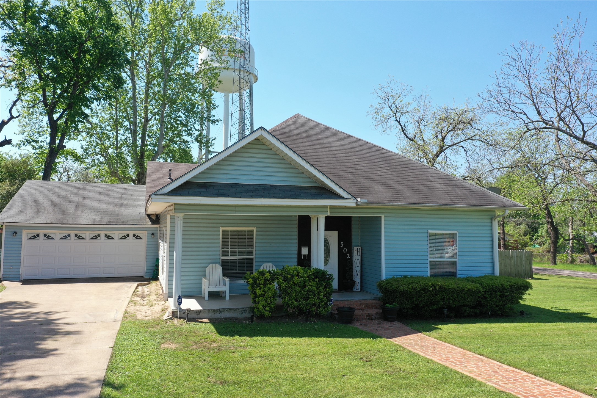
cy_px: 199
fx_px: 464
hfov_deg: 65.5
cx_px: 298
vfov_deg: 46.4
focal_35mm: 28
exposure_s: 1/320
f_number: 5
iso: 100
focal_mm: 10.26
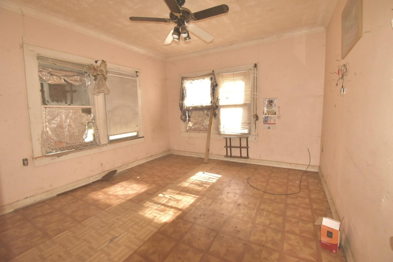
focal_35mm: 15
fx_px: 164
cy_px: 131
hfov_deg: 100.4
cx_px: 196
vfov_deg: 77.3
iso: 8000
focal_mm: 10
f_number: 9
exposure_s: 1/200
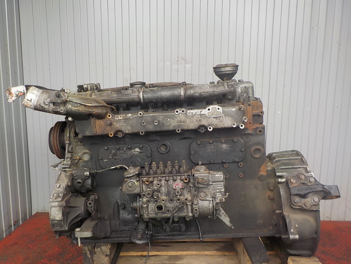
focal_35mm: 30
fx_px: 304
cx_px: 176
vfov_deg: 46.8
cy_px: 132
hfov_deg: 60.0
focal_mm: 4.1
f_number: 3.3
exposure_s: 1/40
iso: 125
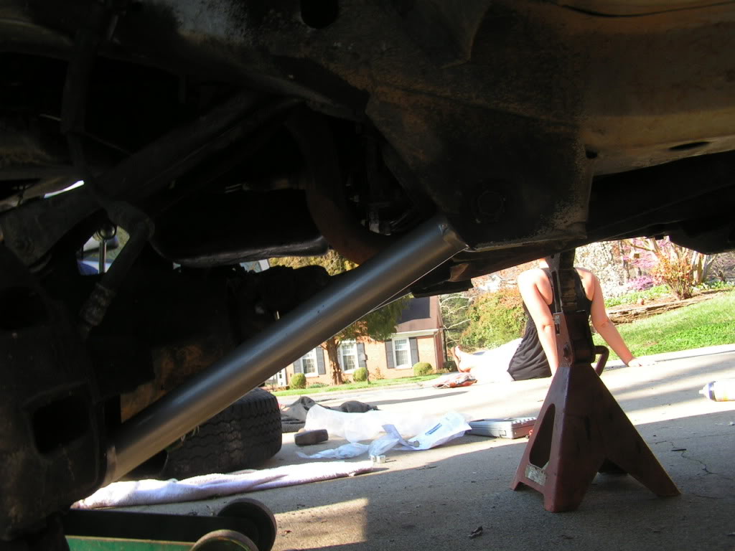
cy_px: 276
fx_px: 807
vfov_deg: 37.7
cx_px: 368
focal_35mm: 38
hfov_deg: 49.0
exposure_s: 1/40
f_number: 5.6
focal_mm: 6.3
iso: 50
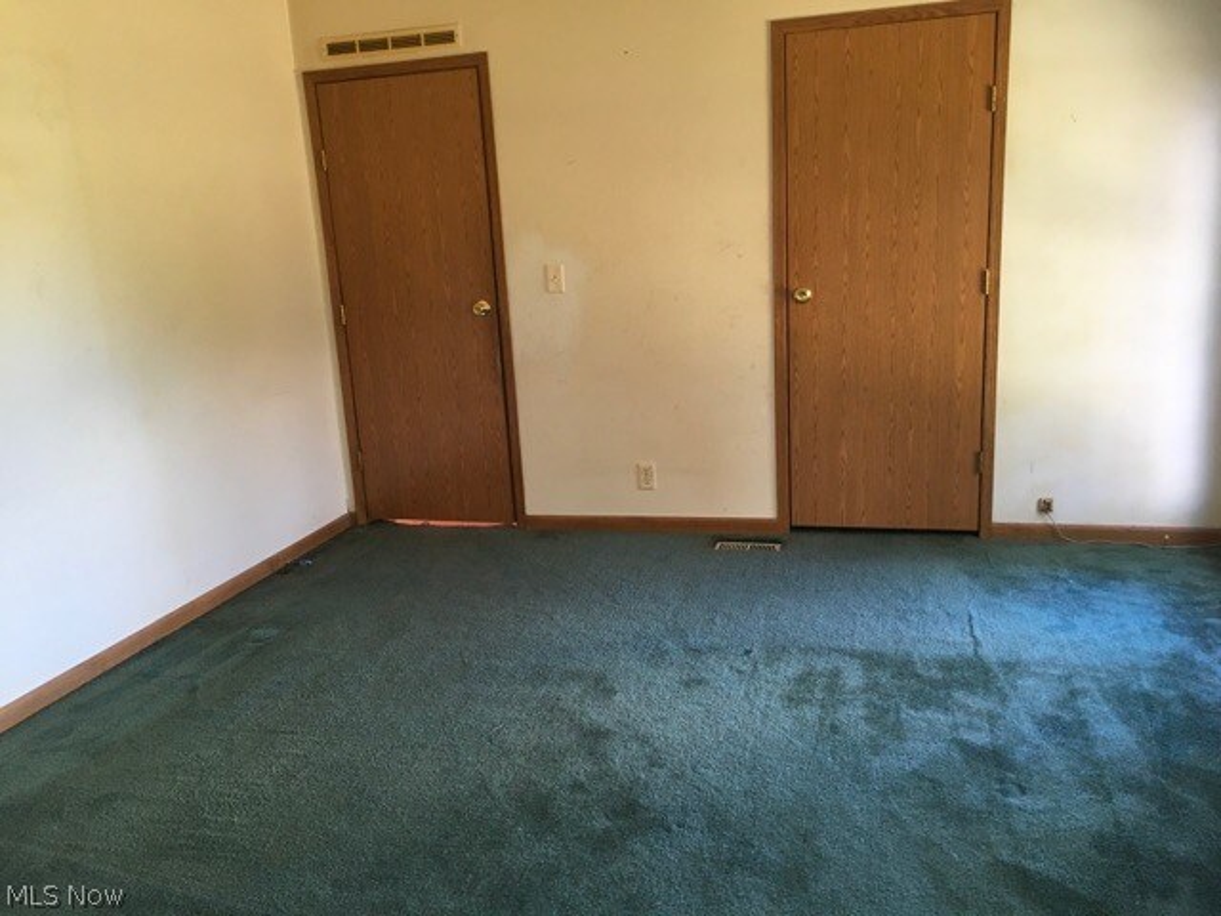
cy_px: 458
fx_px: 1023
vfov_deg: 48.2
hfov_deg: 61.7
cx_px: 610
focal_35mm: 29
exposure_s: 1/30
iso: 100
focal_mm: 4.15
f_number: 2.2
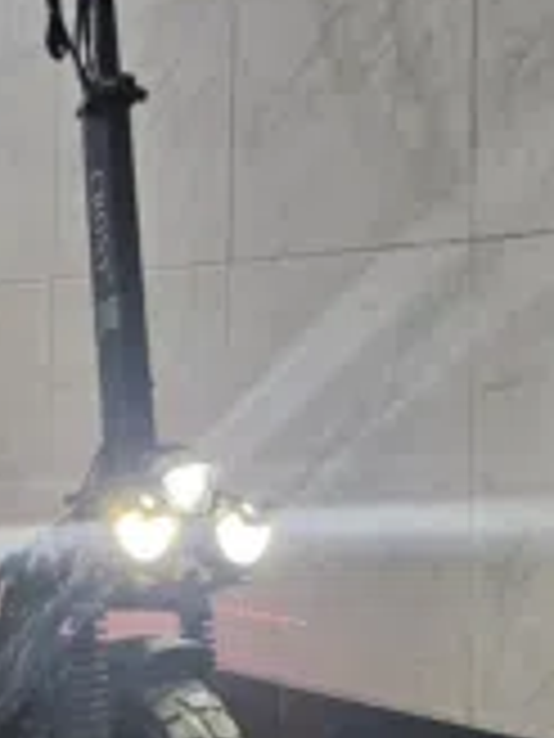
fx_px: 1195
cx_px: 27
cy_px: 364
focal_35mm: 56
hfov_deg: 25.1
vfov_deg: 34.3
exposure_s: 1/100
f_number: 1.7
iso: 1000
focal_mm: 6.3
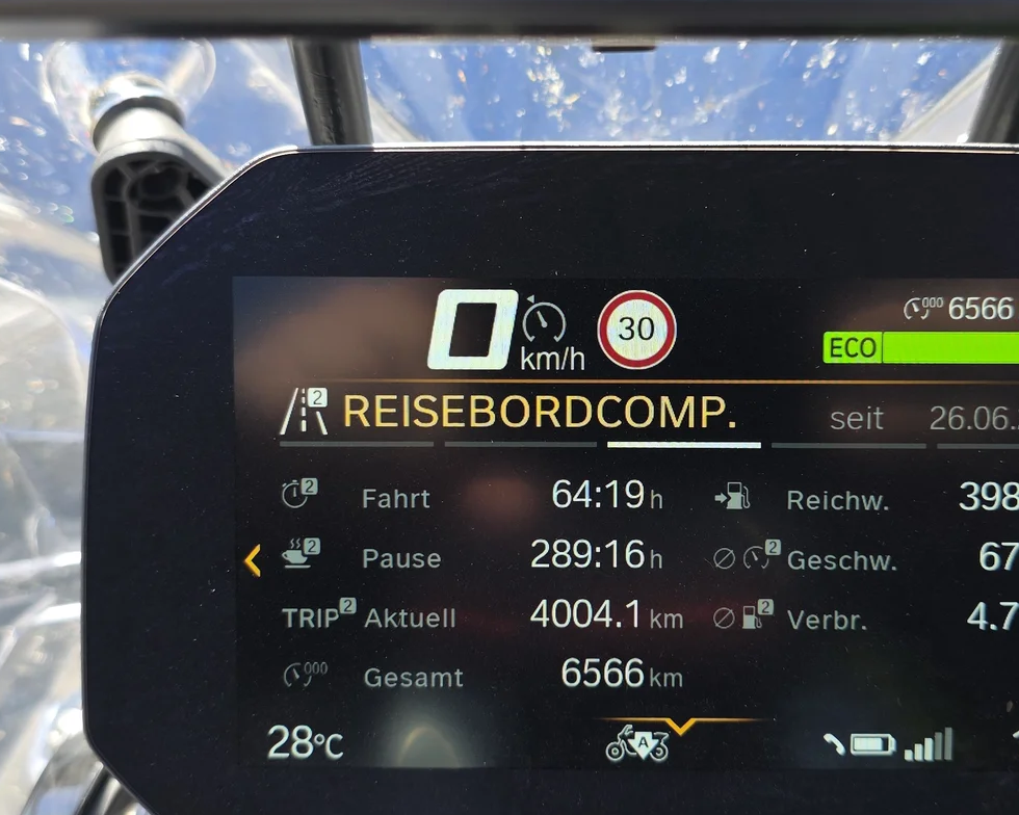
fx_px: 1327
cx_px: 574
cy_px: 392
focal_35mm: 44
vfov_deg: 34.1
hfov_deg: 41.9
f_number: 1.7
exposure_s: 1/105
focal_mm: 6.3
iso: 12
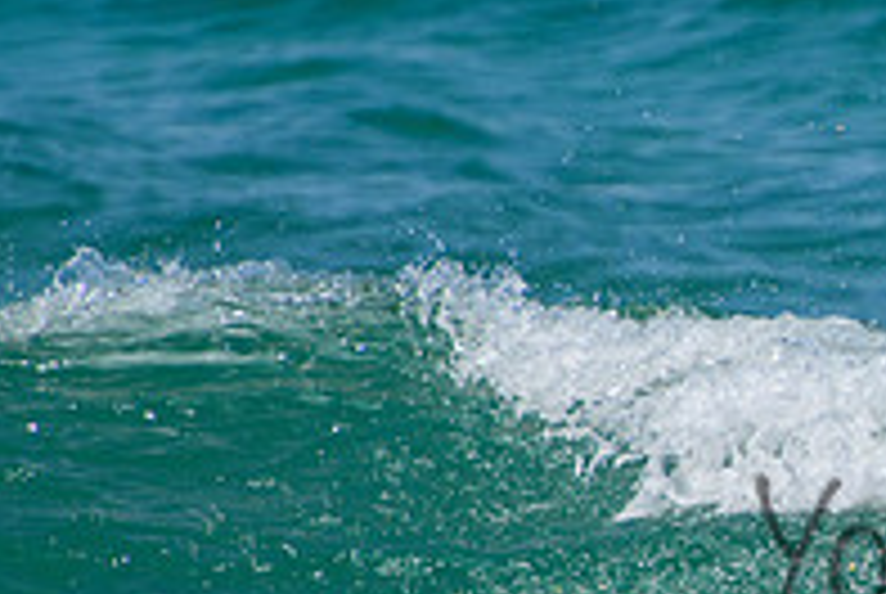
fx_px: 43479
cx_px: 1219
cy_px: 506
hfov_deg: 1.2
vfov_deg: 0.8
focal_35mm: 1764
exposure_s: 1/2000
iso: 250
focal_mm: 400
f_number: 5.6
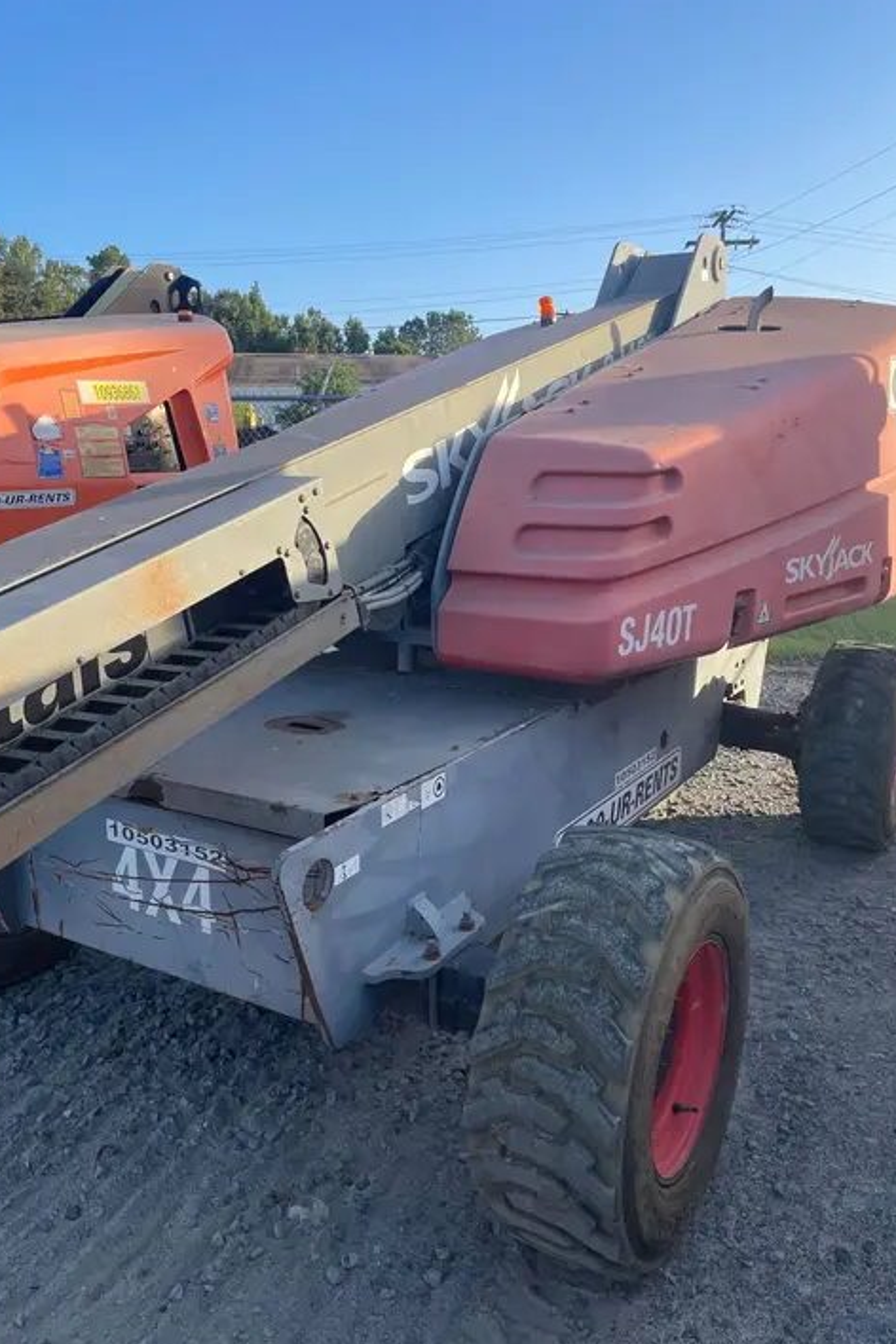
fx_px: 1045
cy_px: 688
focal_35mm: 28
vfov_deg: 65.5
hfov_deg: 46.4
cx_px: 467
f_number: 1.6
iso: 32
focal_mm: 4.2
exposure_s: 1/1147
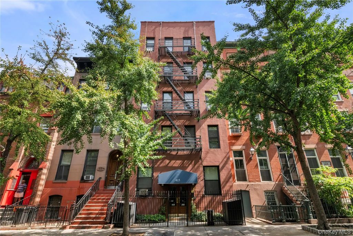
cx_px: 176
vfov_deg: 77.3
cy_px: 118
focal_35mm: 15
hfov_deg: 100.4
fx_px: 147
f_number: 14
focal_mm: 15
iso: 640
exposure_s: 1/125
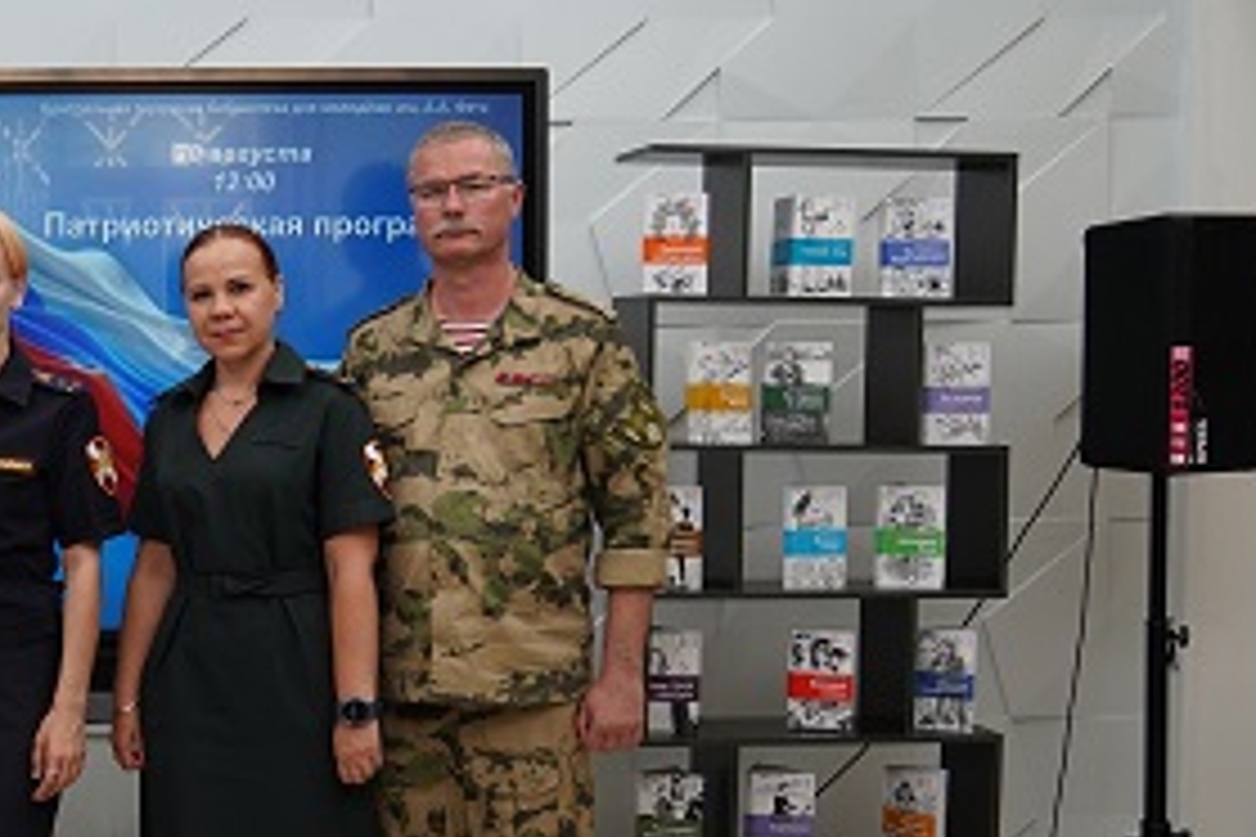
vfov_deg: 24.2
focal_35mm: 56
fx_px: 1954
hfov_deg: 33.3
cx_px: 72
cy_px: 454
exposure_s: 1/400
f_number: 2.8
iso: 320
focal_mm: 26
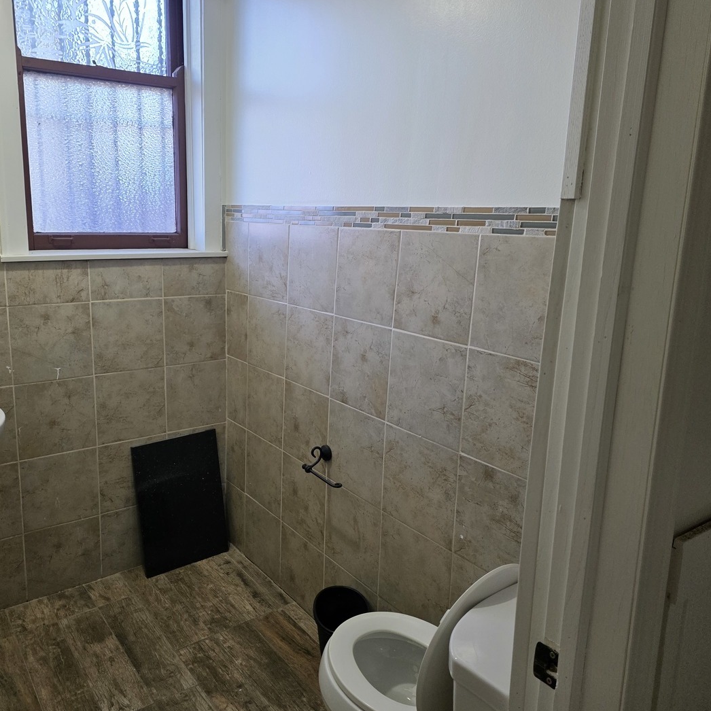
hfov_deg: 56.8
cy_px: 354
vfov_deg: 57.3
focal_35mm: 28
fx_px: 651
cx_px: 282
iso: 160
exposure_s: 1/180
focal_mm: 6.25
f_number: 1.7
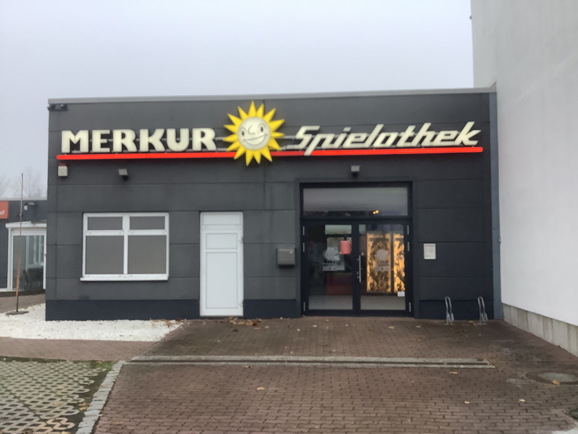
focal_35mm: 31
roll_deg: +0.1
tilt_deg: +3.7
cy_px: 217
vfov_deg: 45.4
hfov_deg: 58.4
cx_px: 289
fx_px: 518
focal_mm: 3.3
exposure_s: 1/60
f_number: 2.4
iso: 100
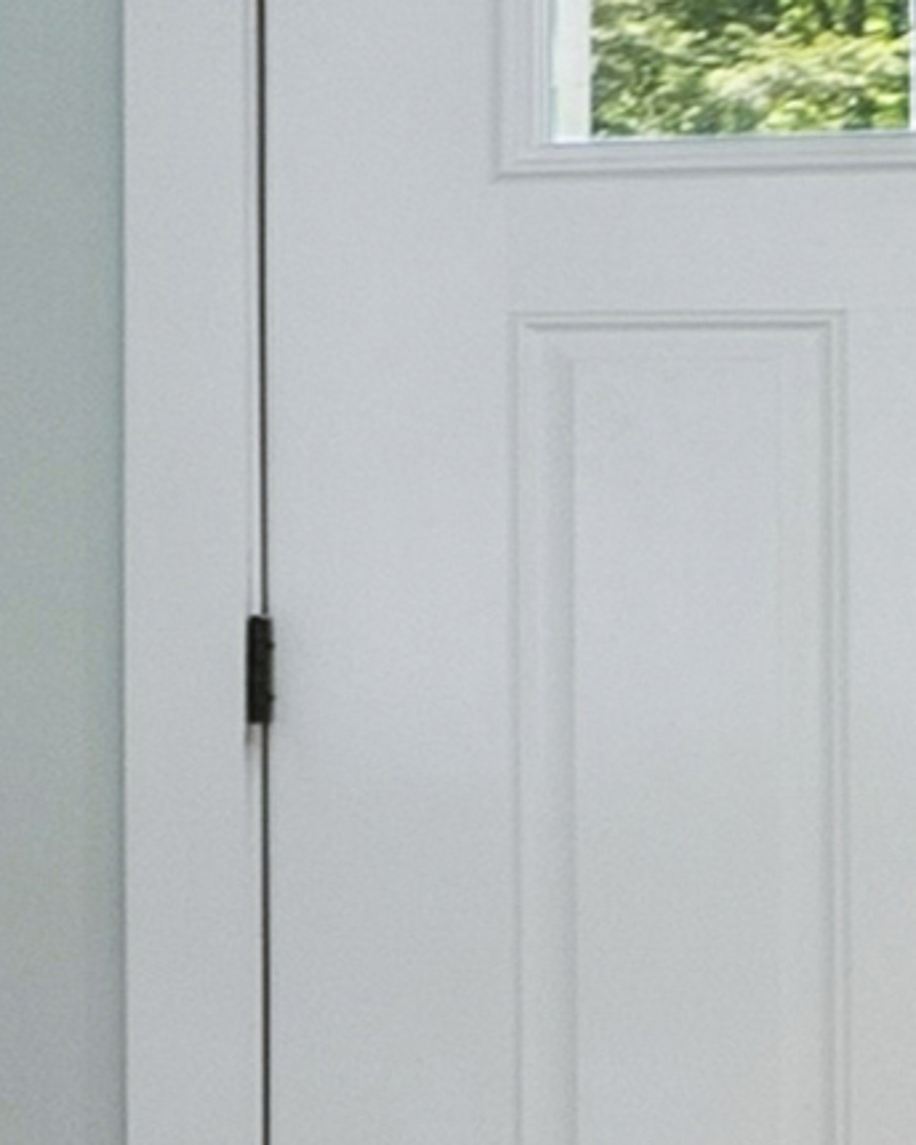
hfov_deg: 5.3
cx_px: -4471
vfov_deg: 13.0
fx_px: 5015
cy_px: 234
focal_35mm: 148
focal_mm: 16
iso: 320
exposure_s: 1/25
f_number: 7.1
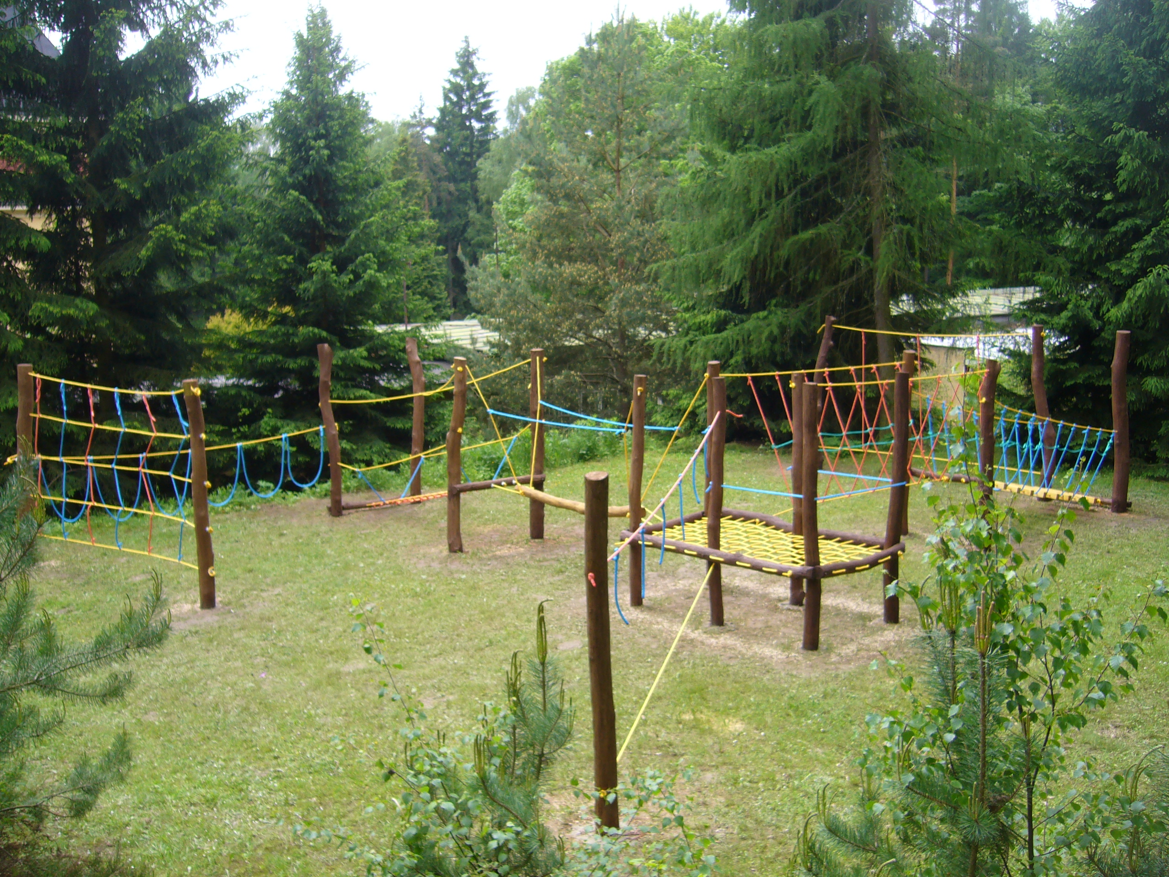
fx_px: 1182
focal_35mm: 35
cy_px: 438
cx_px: 584
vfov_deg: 40.7
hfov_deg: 52.6
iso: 80
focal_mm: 5.8
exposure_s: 1/200
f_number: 2.8
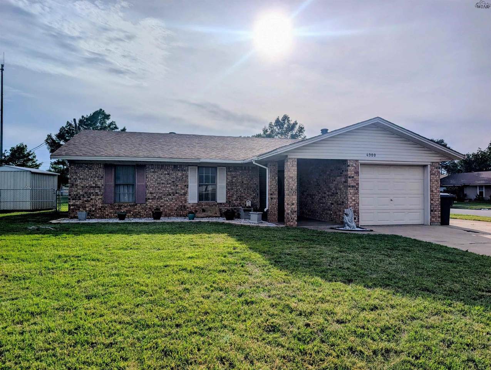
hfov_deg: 71.5
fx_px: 341
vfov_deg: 56.9
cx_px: 246
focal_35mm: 24
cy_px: 185
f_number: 1.68
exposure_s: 1/26316
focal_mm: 6.9
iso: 22
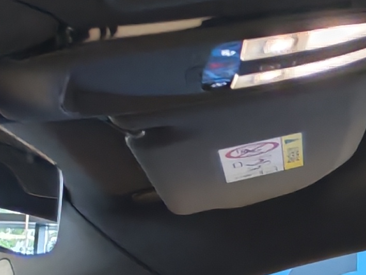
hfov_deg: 9.9
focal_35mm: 179
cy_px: 509
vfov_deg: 8.0
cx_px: 844
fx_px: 1893
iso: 1622
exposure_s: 1/50
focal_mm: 6.12
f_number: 1.9
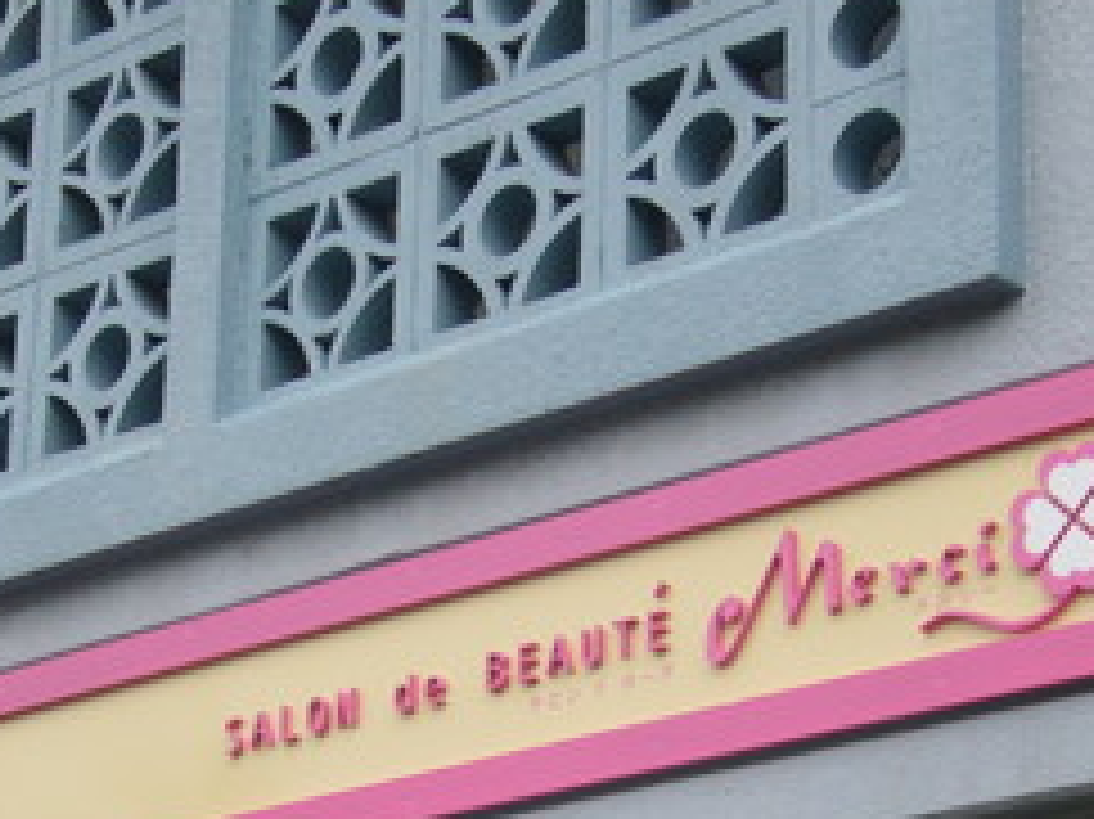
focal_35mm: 122
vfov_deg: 12.1
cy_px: 727
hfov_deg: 16.1
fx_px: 3854
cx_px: 450
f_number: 3.8
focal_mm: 10.4
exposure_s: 1/60
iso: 80
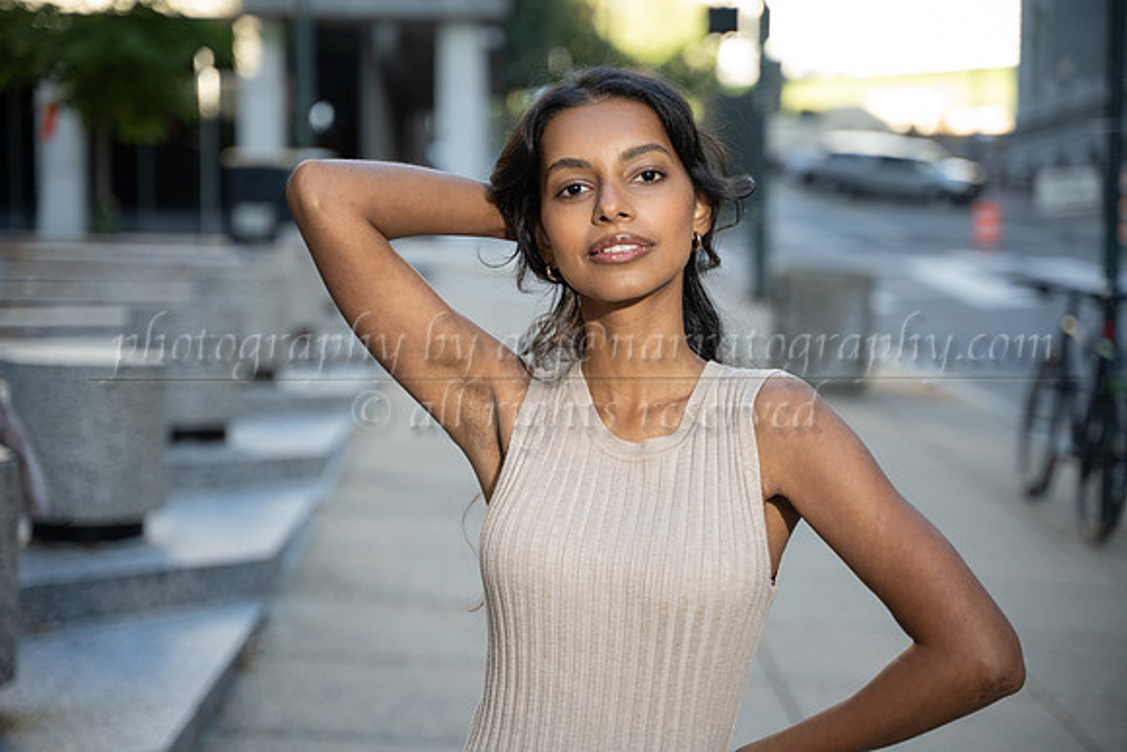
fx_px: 2129
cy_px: 376
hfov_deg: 29.6
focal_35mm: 68
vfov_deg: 20.0
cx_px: 564
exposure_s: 1/500
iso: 400
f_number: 2.8
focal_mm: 68
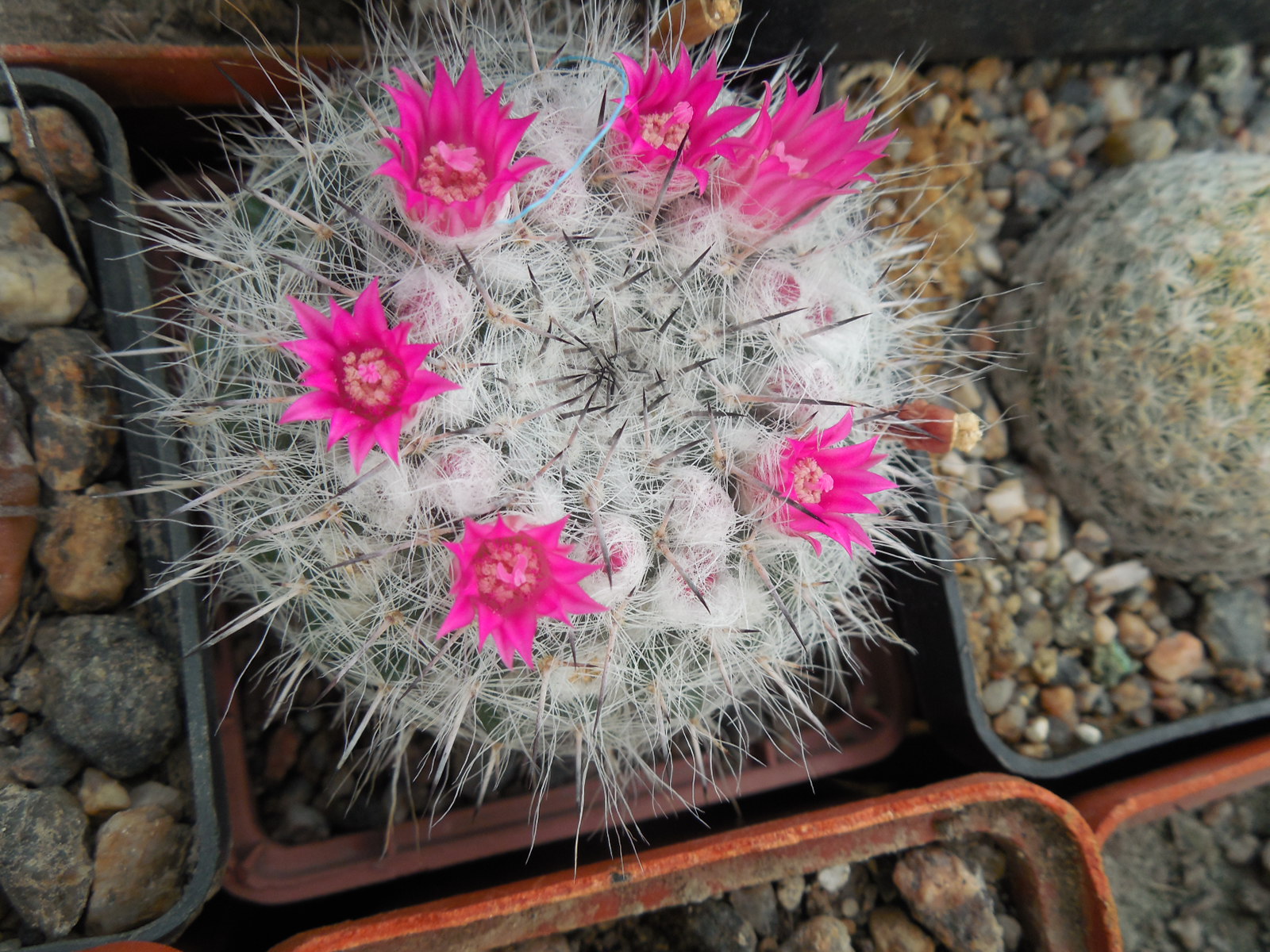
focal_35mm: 31
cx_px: 635
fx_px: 1137
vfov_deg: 45.4
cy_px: 476
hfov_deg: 58.4
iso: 125
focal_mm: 5.6
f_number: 3.6
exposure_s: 1/125
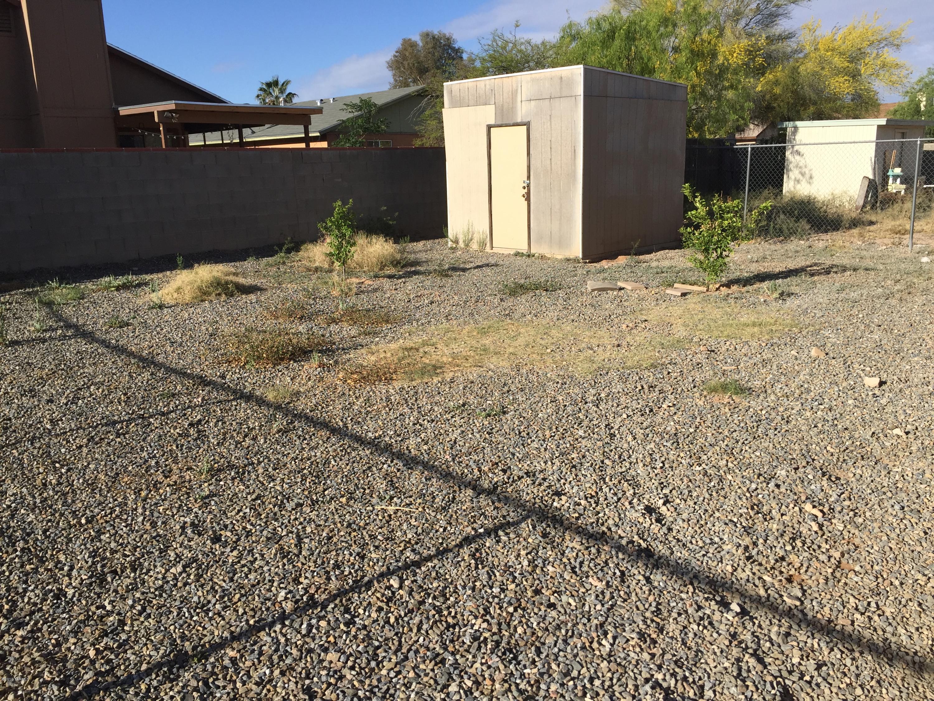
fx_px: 782
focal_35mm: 29
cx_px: 467
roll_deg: +2.3
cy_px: 350
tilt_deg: -13.4
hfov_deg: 61.7
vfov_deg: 48.2
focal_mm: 4.15
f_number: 2.2
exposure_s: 1/1799
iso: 32
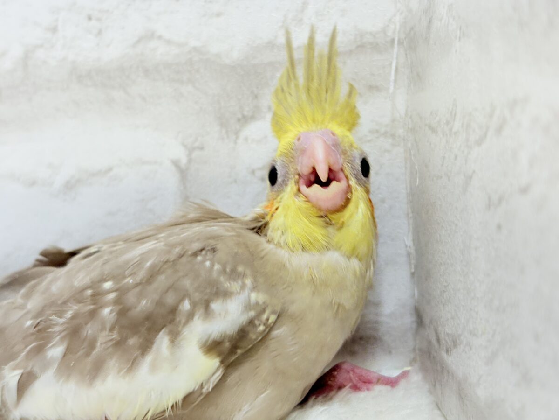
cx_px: 280
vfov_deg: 28.0
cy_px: 210
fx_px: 840
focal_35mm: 52
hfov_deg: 36.8
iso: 125
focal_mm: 5.96
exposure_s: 1/100
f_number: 1.6
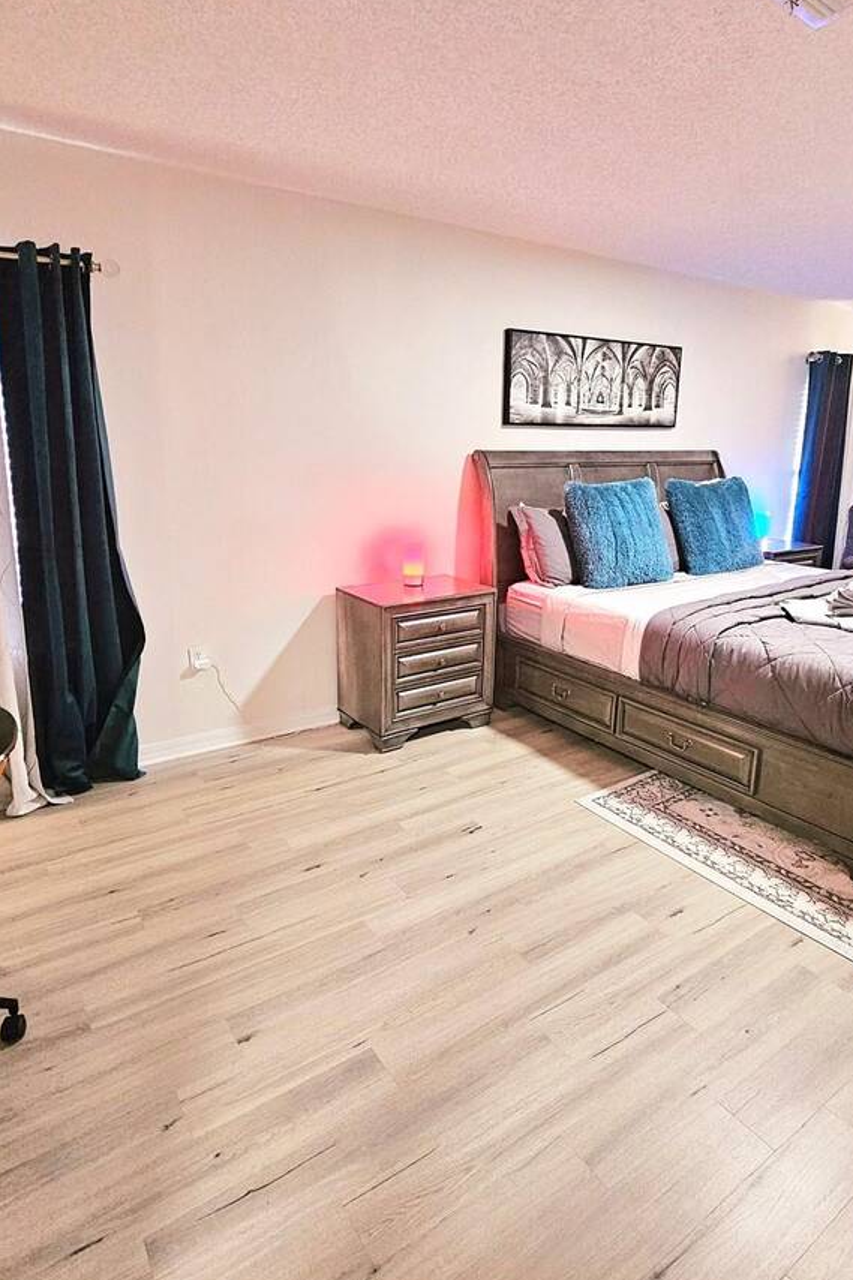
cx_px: 456
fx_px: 676
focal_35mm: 19
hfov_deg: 64.5
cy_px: 610
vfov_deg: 86.9
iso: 500
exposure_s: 1/30
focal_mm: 2.2
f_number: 2.2
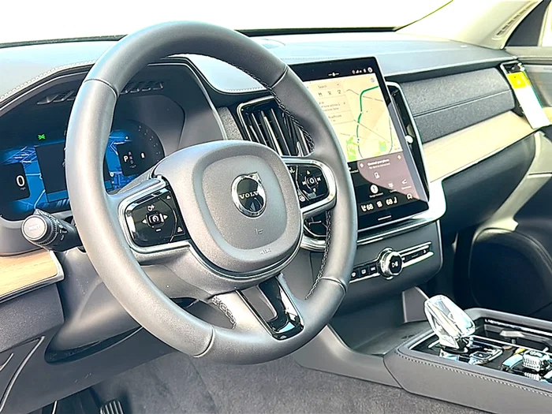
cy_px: 207
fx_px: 654
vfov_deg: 35.1
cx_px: 276
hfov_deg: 45.8
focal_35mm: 41
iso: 100
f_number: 1.78
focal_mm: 6.86
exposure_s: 1/235
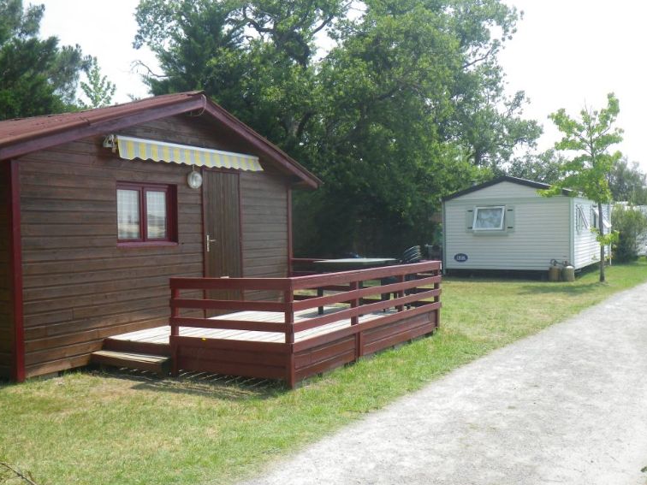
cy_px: 242
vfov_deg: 39.7
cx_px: 308
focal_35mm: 36
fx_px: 673
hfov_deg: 51.3
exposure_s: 1/320
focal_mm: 6.1
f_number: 4.6
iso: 80
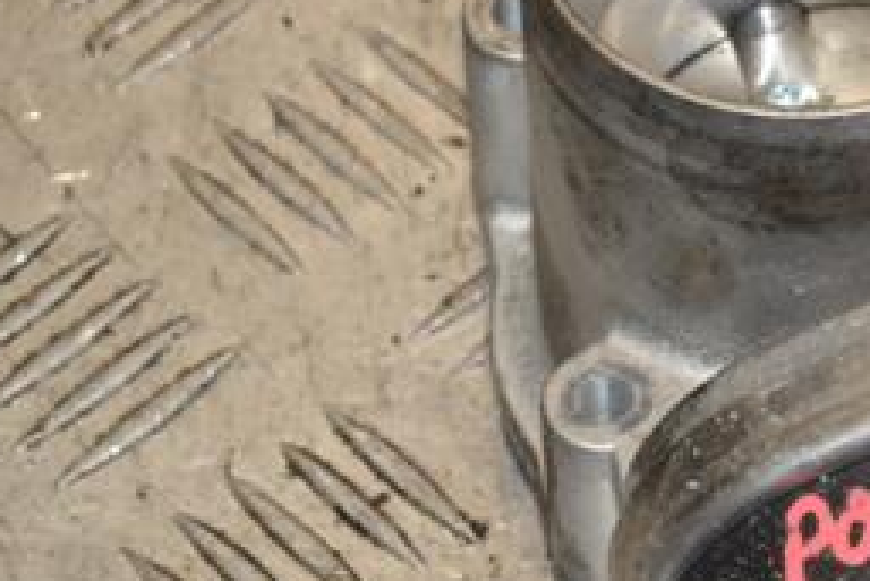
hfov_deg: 8.3
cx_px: 965
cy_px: 221
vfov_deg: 5.6
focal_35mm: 246
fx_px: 5948
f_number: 11
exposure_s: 1/200
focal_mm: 70
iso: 800
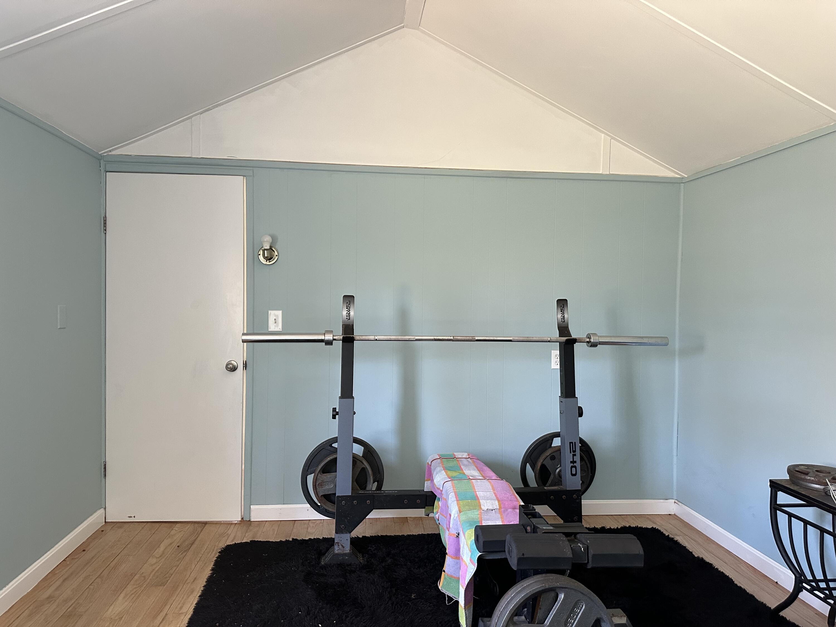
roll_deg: -0.4
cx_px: 418
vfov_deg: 56.8
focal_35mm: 24
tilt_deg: -0.9
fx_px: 580
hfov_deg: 71.6
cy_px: 314
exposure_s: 1/60
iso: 400
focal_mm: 6.86
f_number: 1.78
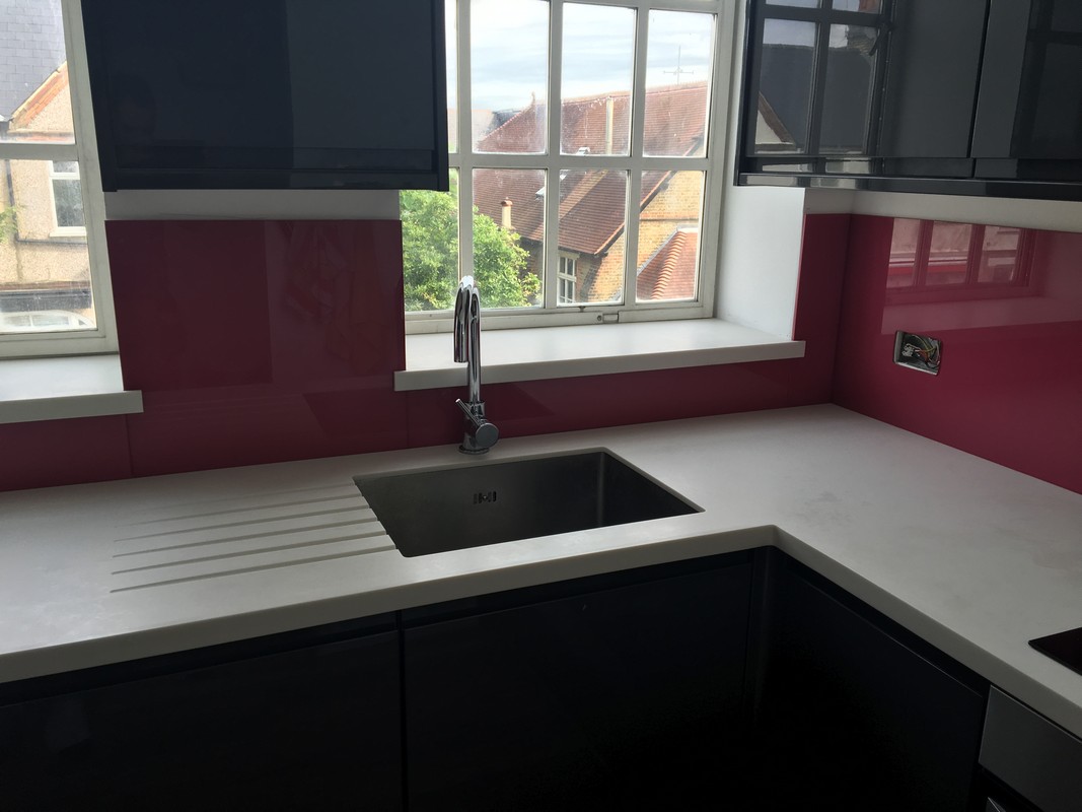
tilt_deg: -14.6
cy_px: 406
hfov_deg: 61.7
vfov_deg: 48.2
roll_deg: -0.9
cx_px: 541
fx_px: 906
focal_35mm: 29
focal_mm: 4.15
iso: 25
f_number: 2.2
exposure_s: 1/187
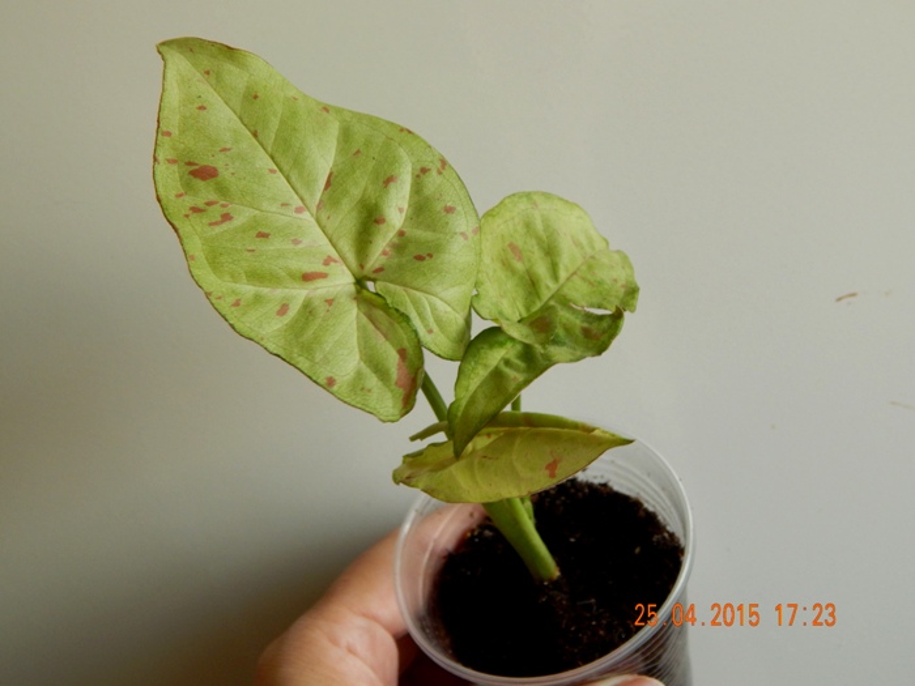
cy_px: 343
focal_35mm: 55
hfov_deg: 34.9
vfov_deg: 26.6
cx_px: 458
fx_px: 1454
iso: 180
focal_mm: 9.7
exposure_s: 1/30
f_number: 3.8
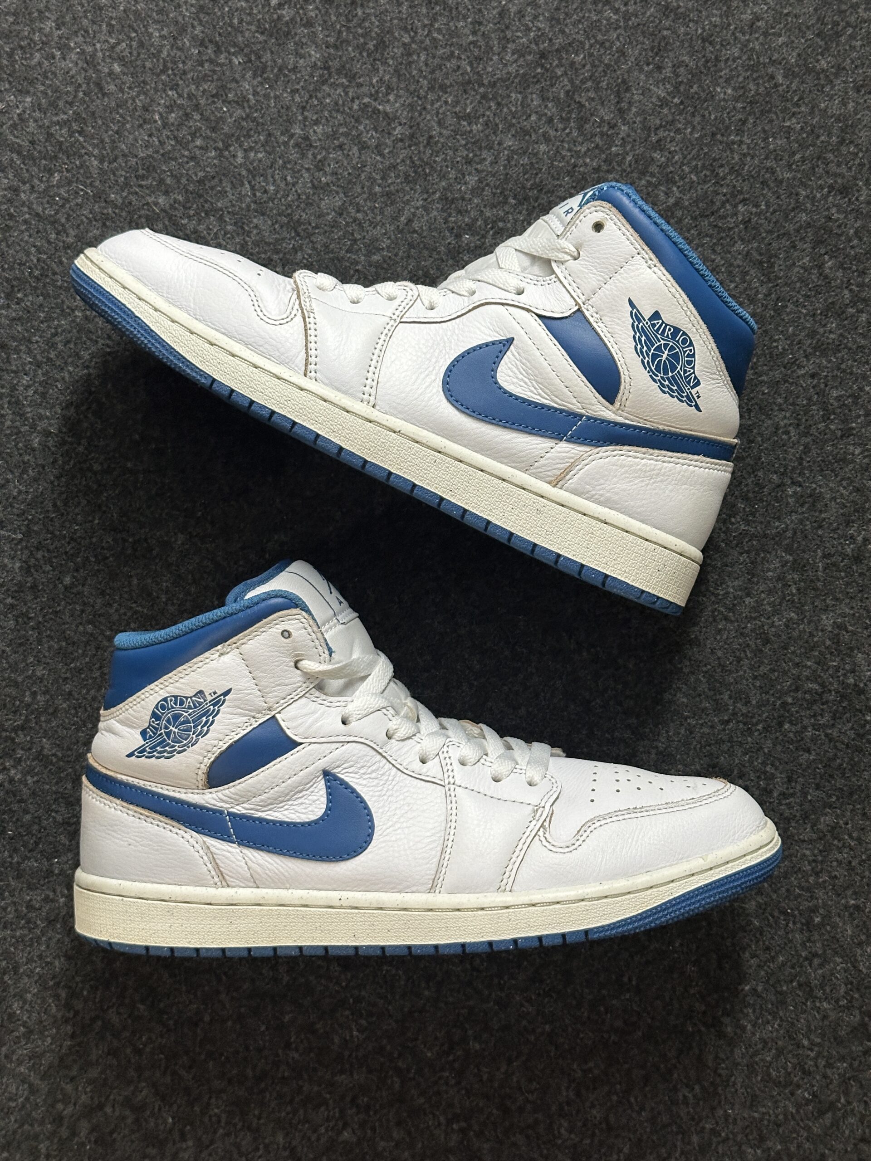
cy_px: 580
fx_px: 1610
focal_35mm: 48
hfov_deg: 30.3
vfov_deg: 39.7
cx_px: 436
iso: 200
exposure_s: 1/53
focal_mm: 6.86
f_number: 1.78
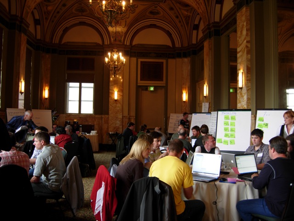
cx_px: 147
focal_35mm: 36
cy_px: 110
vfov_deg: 39.7
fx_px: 306
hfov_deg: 51.4
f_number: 2.7
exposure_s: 1/6.3
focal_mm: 7.5
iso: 50
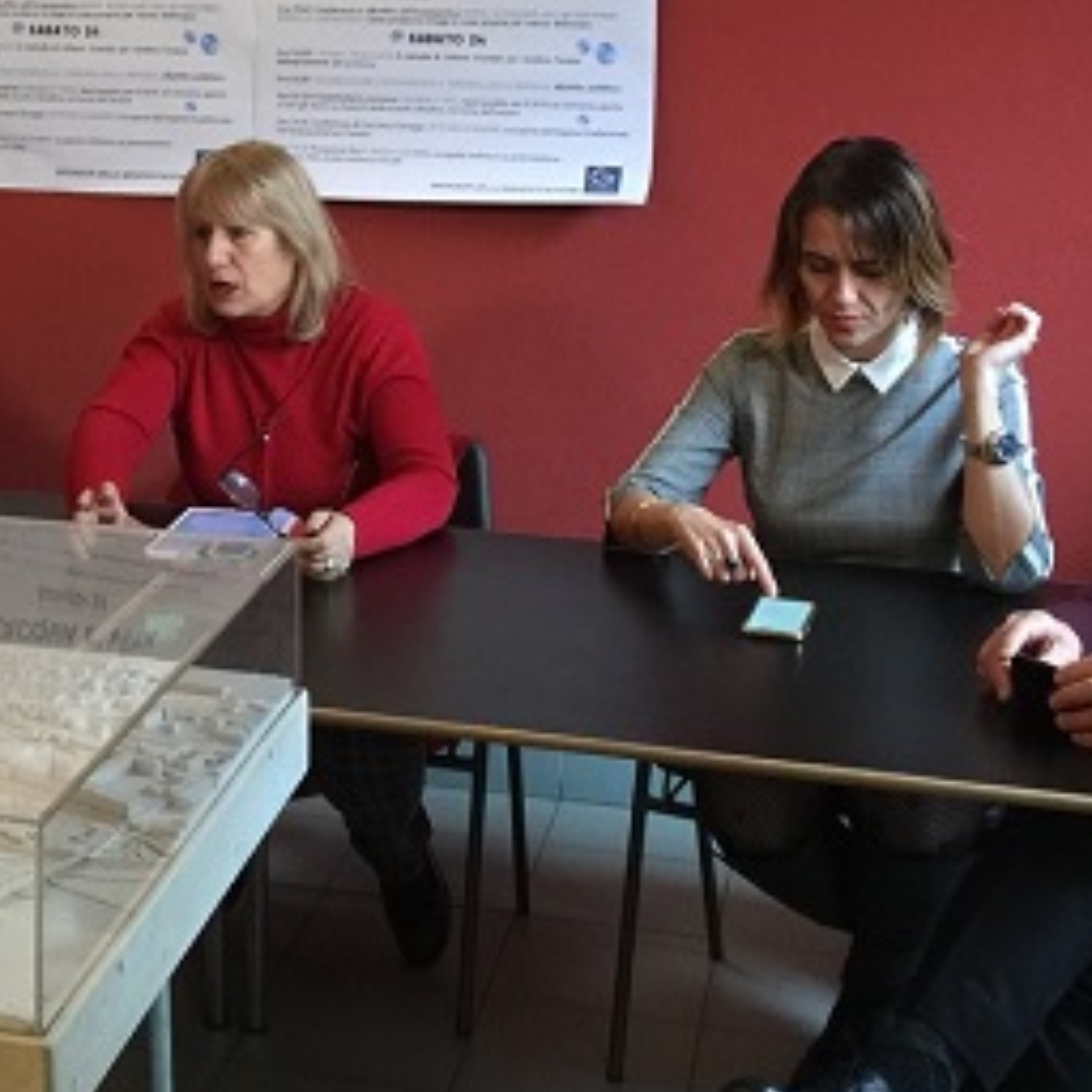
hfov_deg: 24.1
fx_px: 2498
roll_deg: +0.2
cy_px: 62
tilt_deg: -3.7
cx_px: 158
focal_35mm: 70
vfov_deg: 23.8
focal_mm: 4.15
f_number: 2.2
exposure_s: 1/10
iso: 125
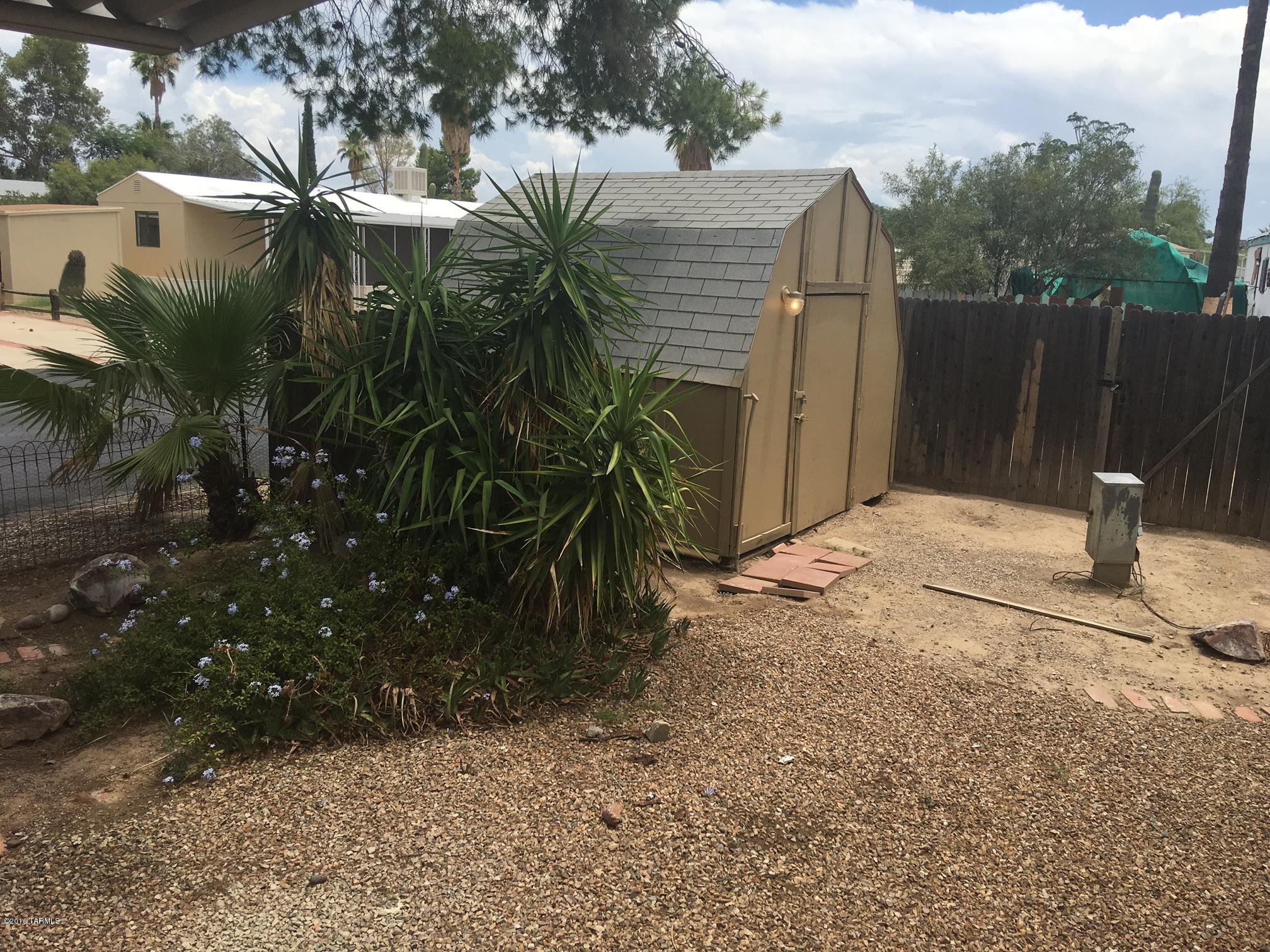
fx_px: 1064
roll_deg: -2.7
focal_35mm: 29
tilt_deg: -12.1
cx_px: 635
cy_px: 476
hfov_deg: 61.7
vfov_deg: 48.2
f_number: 2.2
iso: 25
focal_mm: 4.15
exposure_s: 1/1538
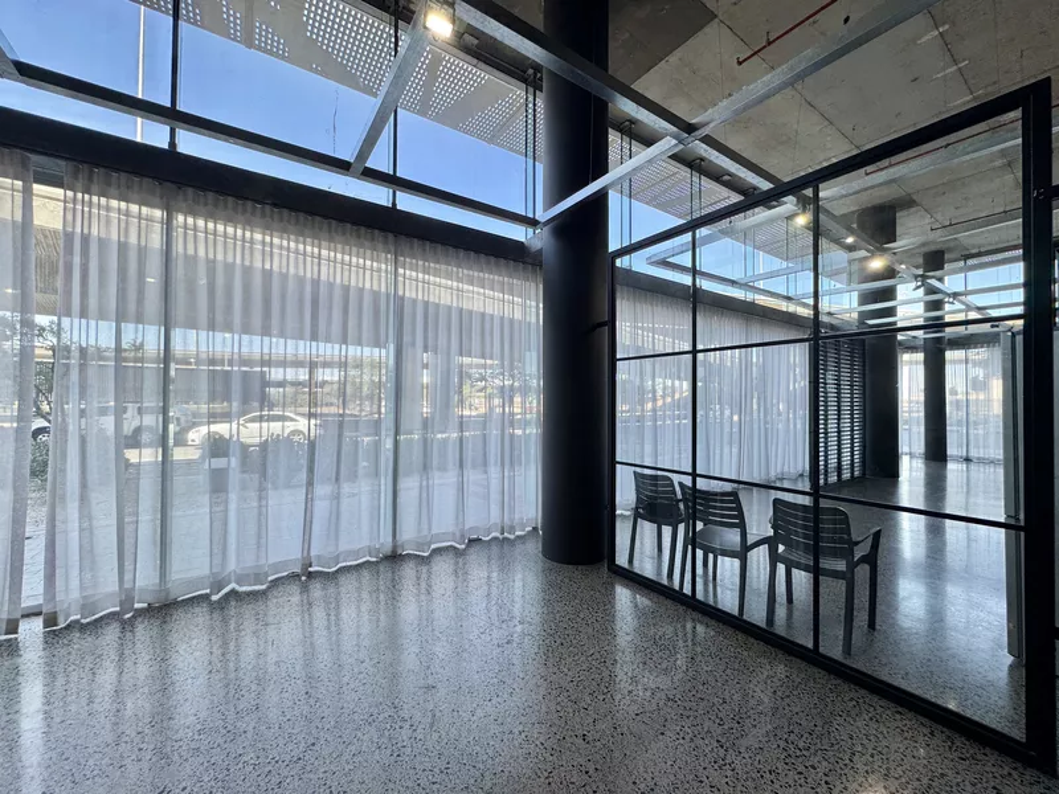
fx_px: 428
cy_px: 397
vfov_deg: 85.7
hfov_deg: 102.1
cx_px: 530
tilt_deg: +0.3
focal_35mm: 14
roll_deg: +0.0
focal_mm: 2.22
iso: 40
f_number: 2.2
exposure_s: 1/100
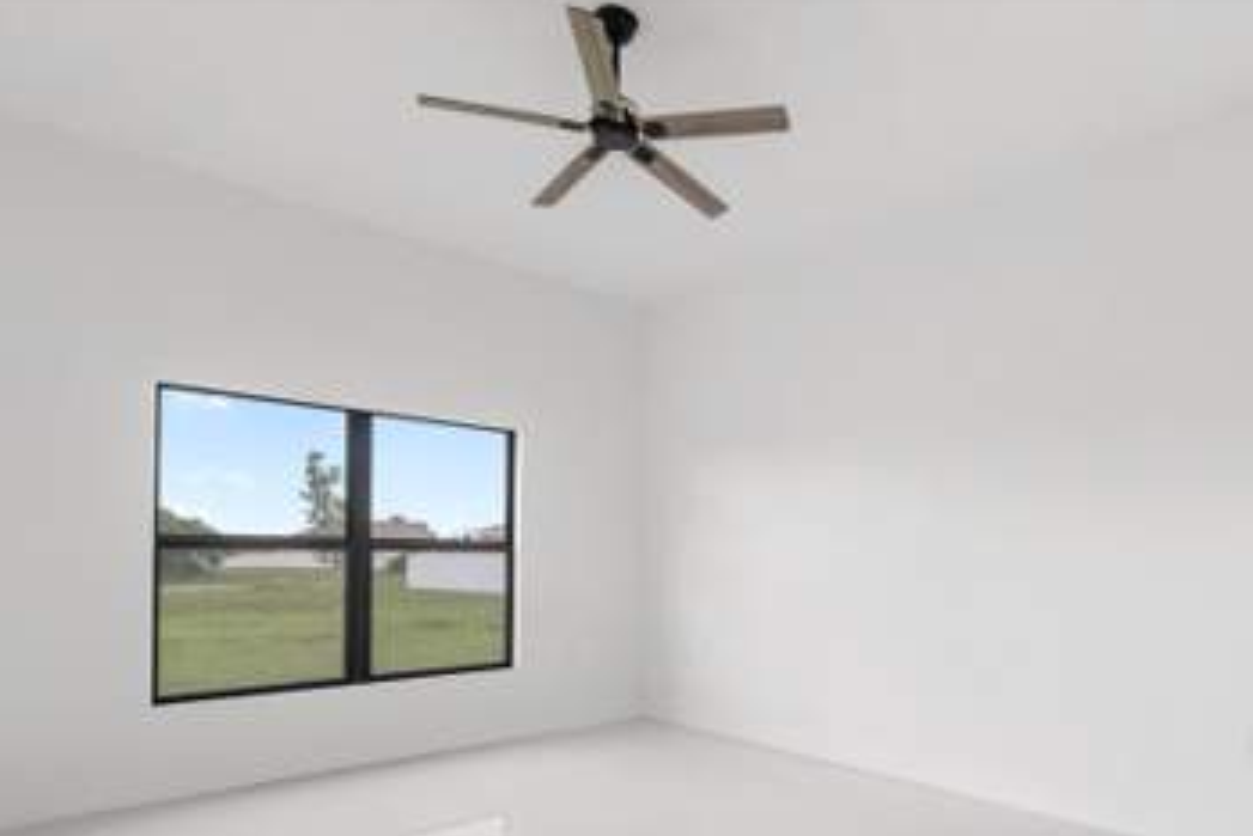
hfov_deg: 76.8
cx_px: 801
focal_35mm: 22
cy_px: 553
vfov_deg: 56.1
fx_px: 766
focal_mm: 16
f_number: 9
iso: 100
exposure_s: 1/4
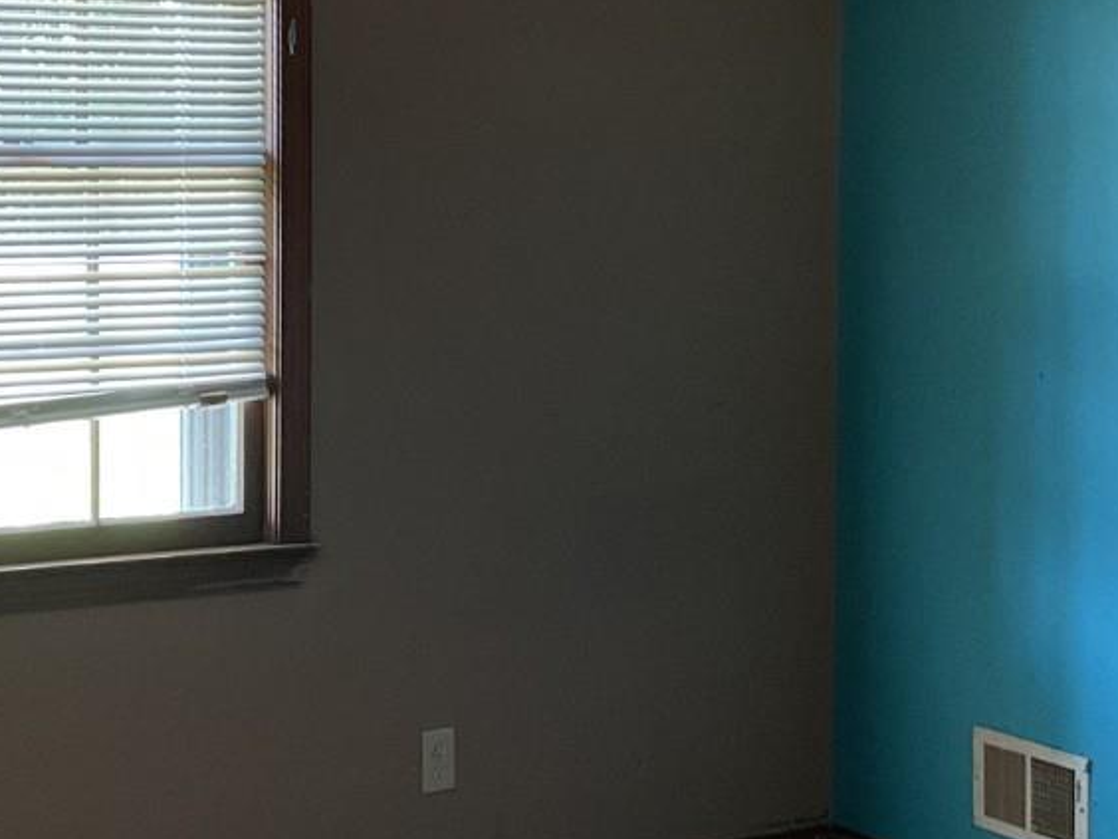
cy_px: 268
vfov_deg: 19.8
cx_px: 496
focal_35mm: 74
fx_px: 2390
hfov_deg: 26.3
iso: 64
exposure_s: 1/60
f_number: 1.8
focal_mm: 3
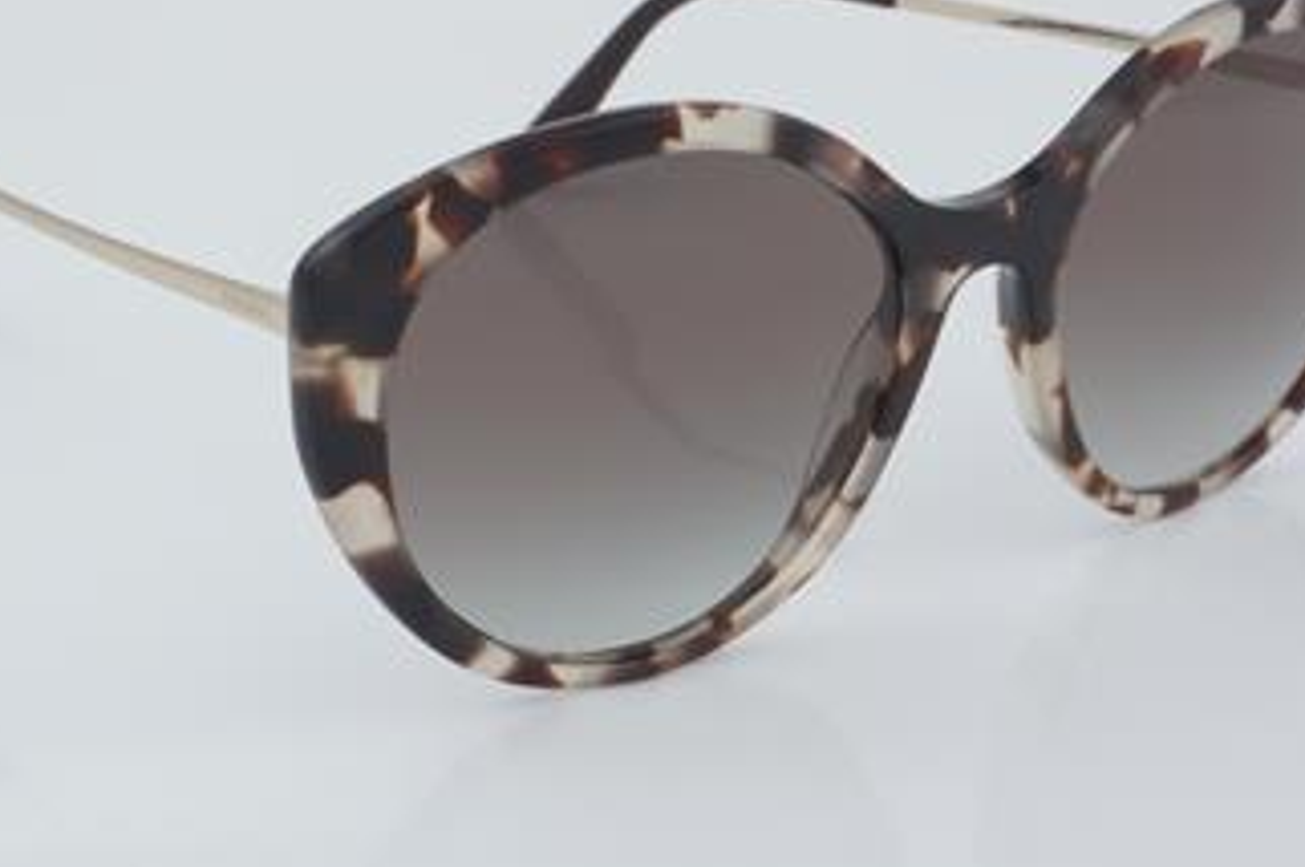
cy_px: 365
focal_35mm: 103
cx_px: 648
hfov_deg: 19.9
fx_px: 3716
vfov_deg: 13.3
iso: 100
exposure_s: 1/4
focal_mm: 55
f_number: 32
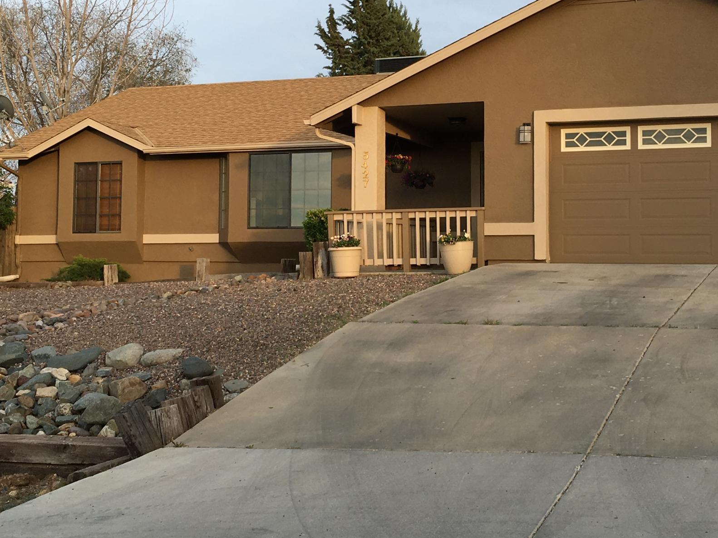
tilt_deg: +4.3
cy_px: 226
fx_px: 1141
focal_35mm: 55
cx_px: 390
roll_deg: -0.8
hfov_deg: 34.9
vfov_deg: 26.5
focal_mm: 4.15
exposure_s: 1/221
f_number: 2.2
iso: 25
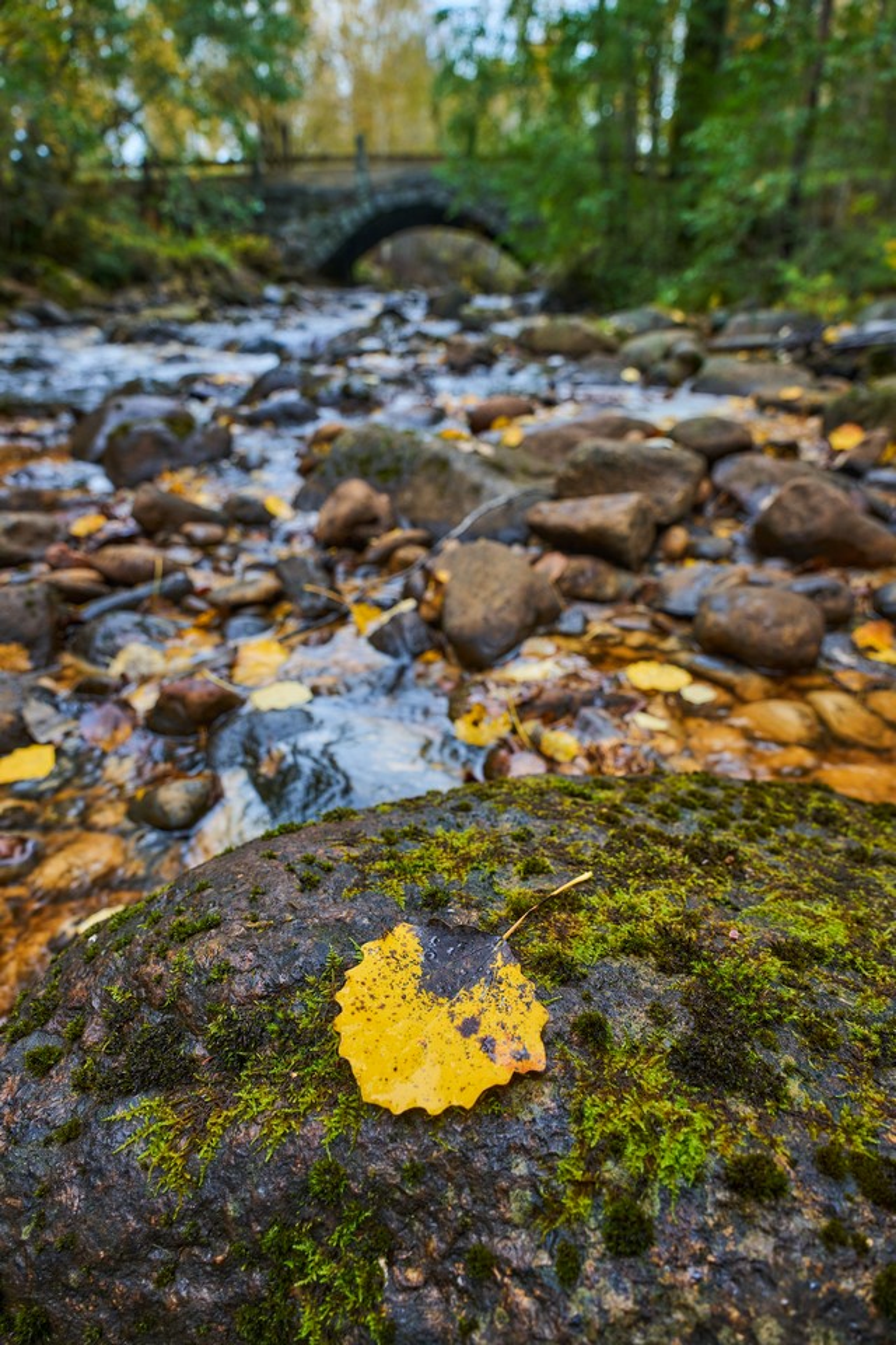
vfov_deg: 84.0
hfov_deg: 61.9
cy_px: 672
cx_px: 448
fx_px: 747
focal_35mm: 20
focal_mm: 20
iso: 100
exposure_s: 1/40
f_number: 5.6
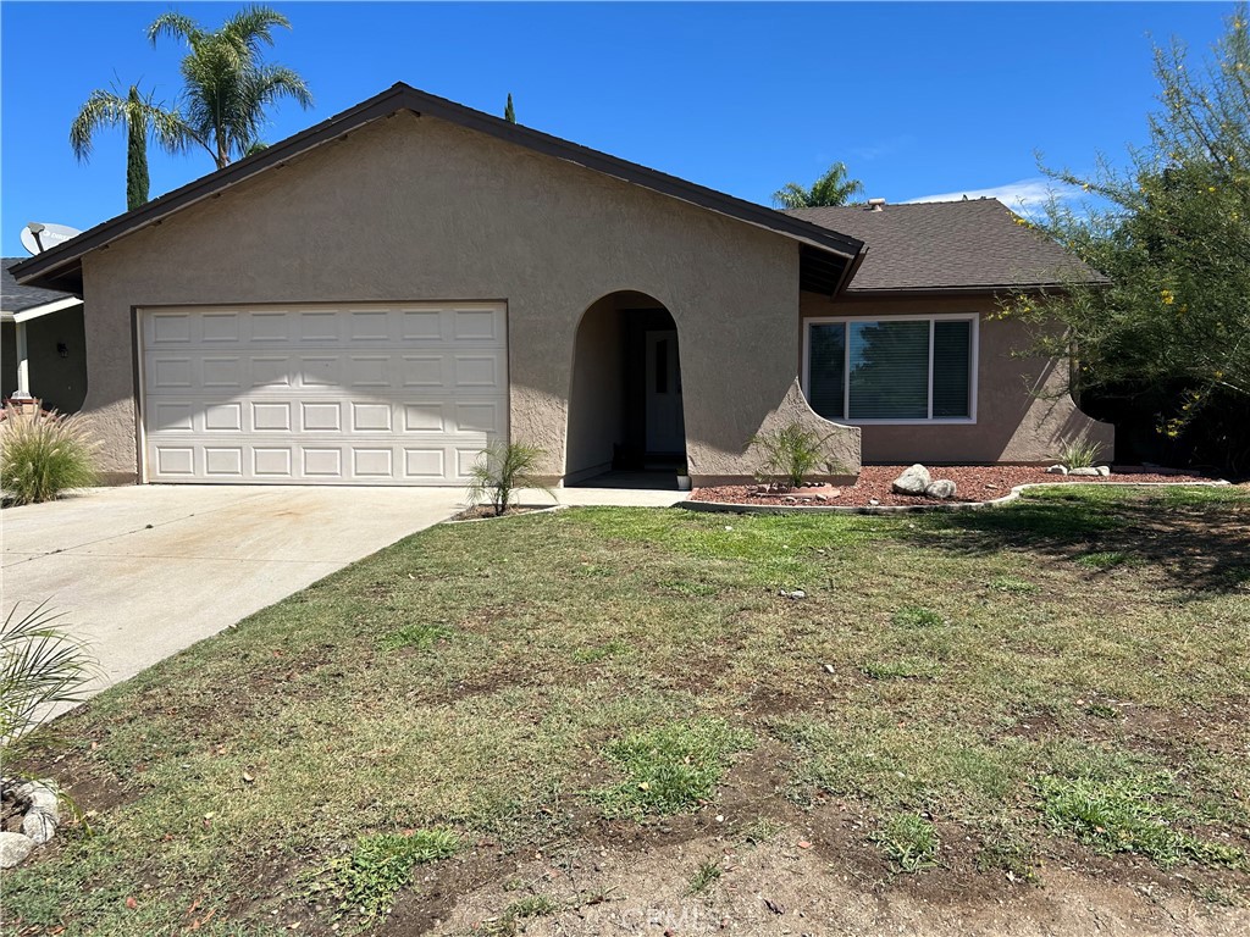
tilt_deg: -3.9
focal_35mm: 26
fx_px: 939
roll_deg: +0.4
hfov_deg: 67.3
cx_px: 625
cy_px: 468
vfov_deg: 53.1
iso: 50
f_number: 1.5
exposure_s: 1/3831
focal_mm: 5.7
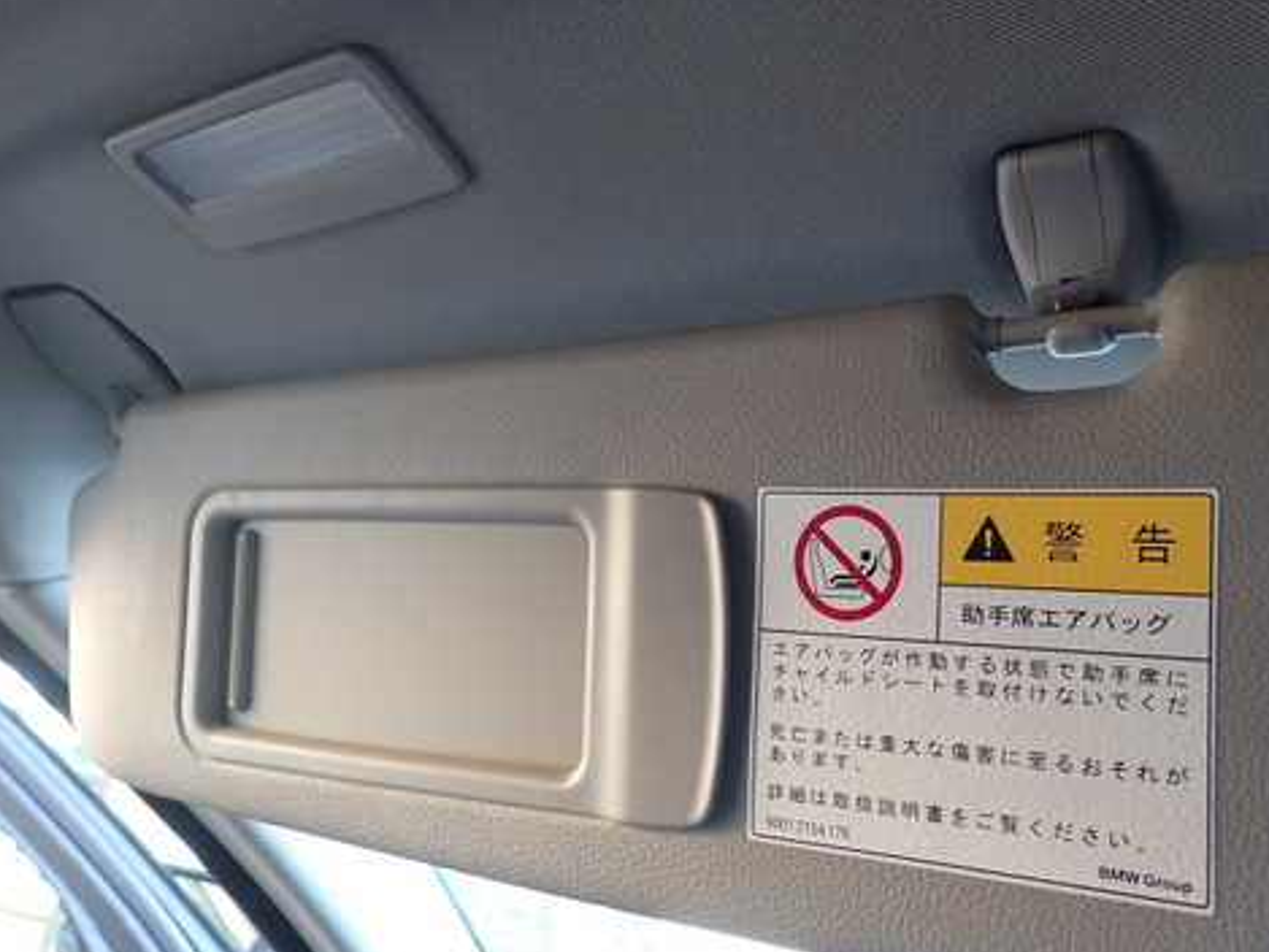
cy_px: 500
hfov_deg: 56.8
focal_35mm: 32
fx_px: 1173
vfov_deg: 44.2
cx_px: 676
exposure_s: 1/60
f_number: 2
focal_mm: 4.5
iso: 160
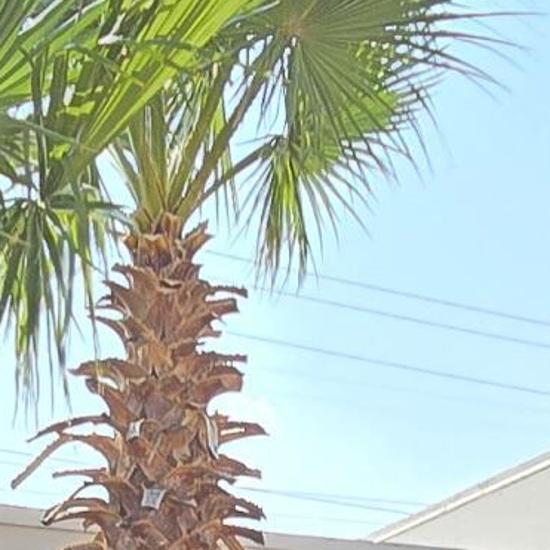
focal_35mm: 93
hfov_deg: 18.7
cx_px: 294
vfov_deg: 15.0
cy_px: 1125
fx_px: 1672
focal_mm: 2.2
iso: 50
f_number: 2.2
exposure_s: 1/917
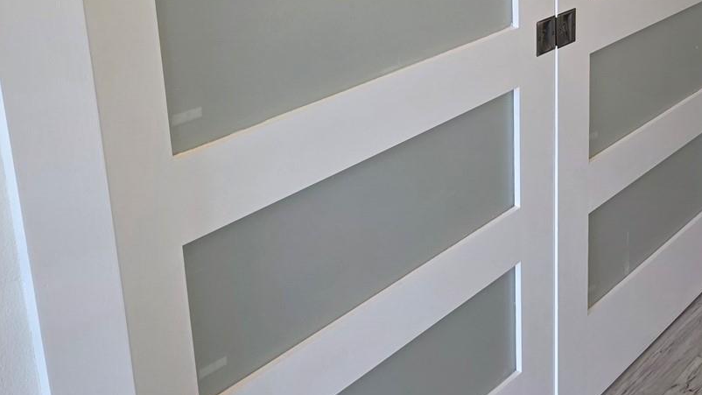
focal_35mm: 50
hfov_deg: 39.0
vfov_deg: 22.9
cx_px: 601
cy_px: -13
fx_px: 931
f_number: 1.7
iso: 160
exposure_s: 1/120
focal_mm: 6.3
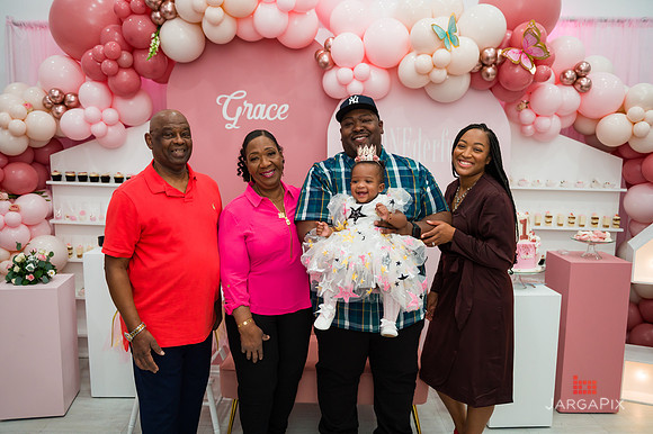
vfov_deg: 44.9
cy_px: 217
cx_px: 326
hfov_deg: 63.7
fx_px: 526
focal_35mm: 29
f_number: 3.2
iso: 800
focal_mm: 29
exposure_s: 1/200
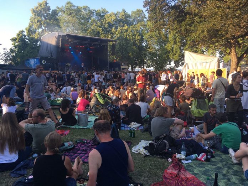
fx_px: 208
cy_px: 93
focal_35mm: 29
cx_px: 124
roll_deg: -0.5
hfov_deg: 61.7
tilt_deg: -6.8
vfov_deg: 48.2
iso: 25
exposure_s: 1/280
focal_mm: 4.15
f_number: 2.2
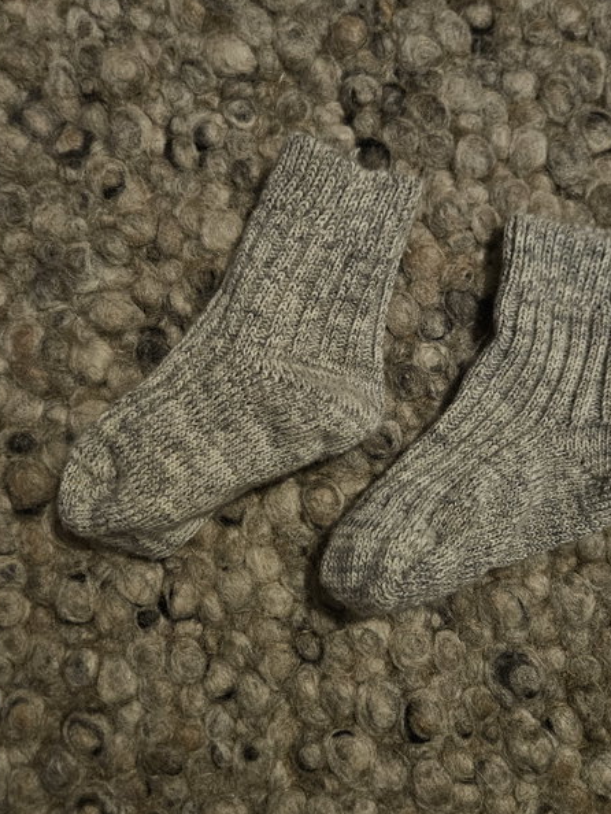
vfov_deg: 56.8
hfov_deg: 44.0
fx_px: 753
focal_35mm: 32
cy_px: 397
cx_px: 363
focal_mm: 5.4
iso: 1000
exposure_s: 1/25
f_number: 1.8
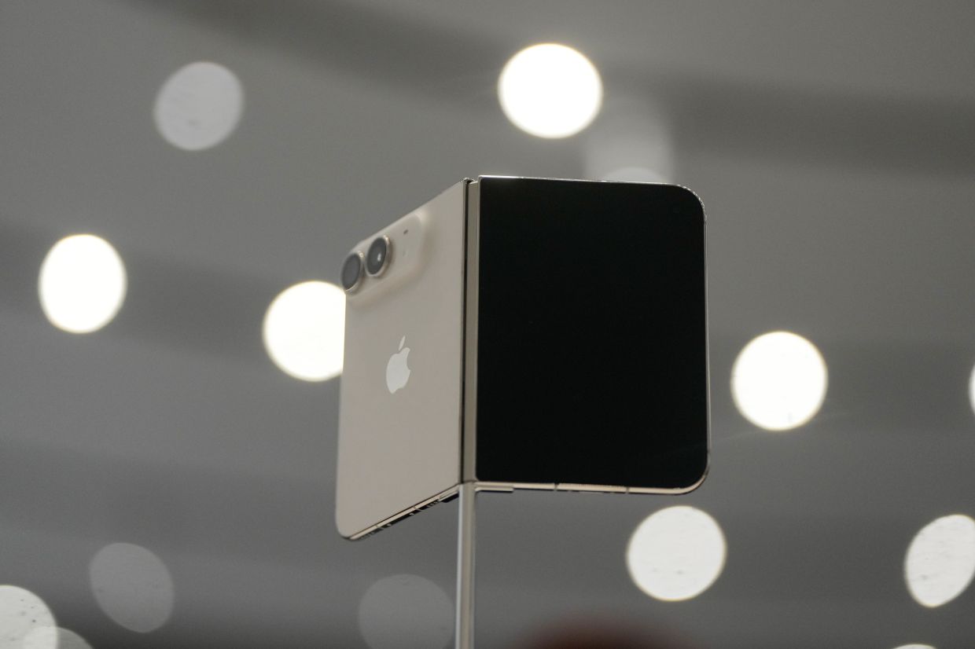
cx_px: 488
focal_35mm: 105
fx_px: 2843
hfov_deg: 19.5
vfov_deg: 13.0
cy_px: 324
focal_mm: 105
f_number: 2.8
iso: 2500
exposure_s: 1/2000
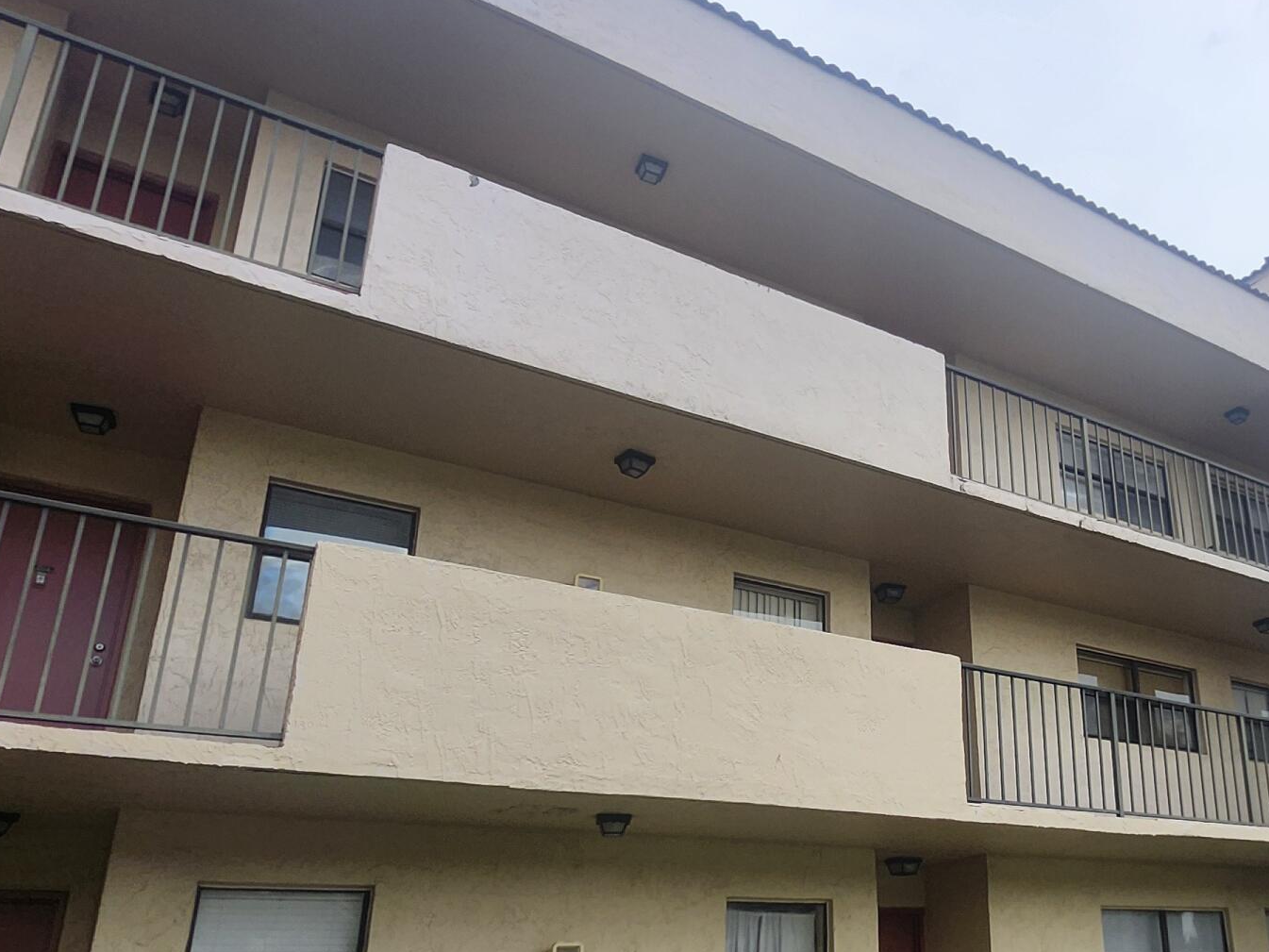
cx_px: 953
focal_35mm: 29
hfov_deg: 58.4
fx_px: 1063
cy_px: 582
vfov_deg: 47.9
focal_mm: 1.74
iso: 40
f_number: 2.2
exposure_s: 1/2033
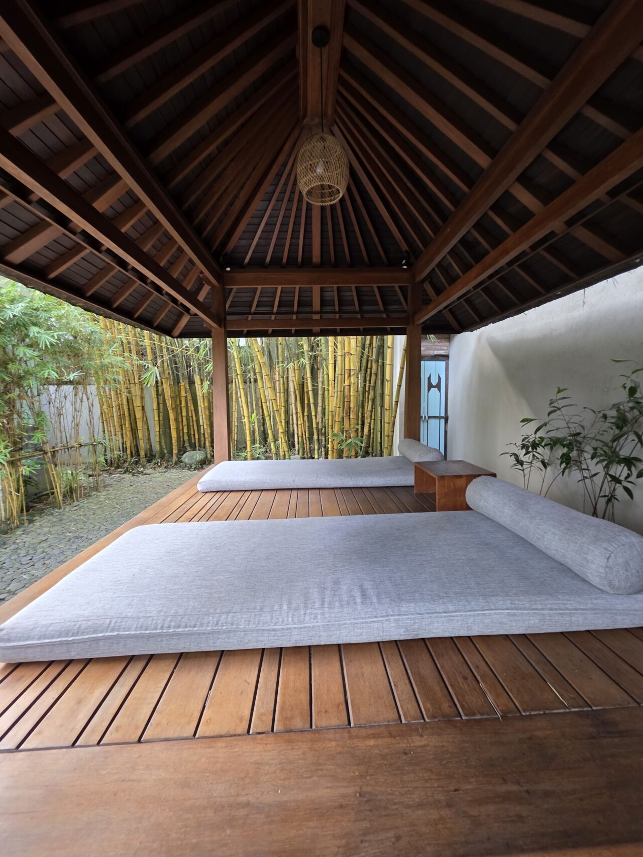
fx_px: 322
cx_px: 322
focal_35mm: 13
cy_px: 428
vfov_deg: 106.2
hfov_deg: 89.9
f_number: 1.9
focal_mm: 2.2
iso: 160
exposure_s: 1/50
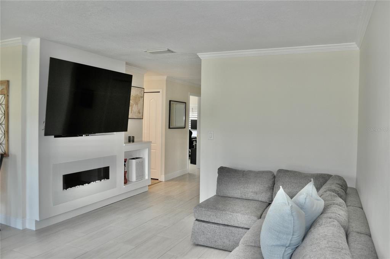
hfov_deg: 67.4
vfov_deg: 47.8
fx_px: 292
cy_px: 130
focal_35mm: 27
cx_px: 195
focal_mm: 18
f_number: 3.5
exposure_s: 1/60
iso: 800
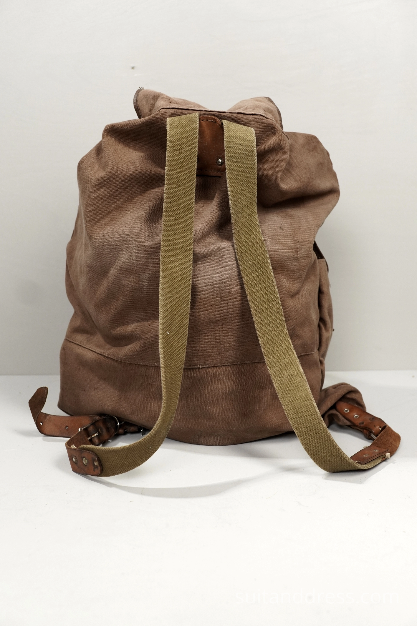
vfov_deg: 41.1
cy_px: 313
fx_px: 834
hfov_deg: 28.1
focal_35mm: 48
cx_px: 208
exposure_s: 1/60
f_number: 4
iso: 400
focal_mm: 32
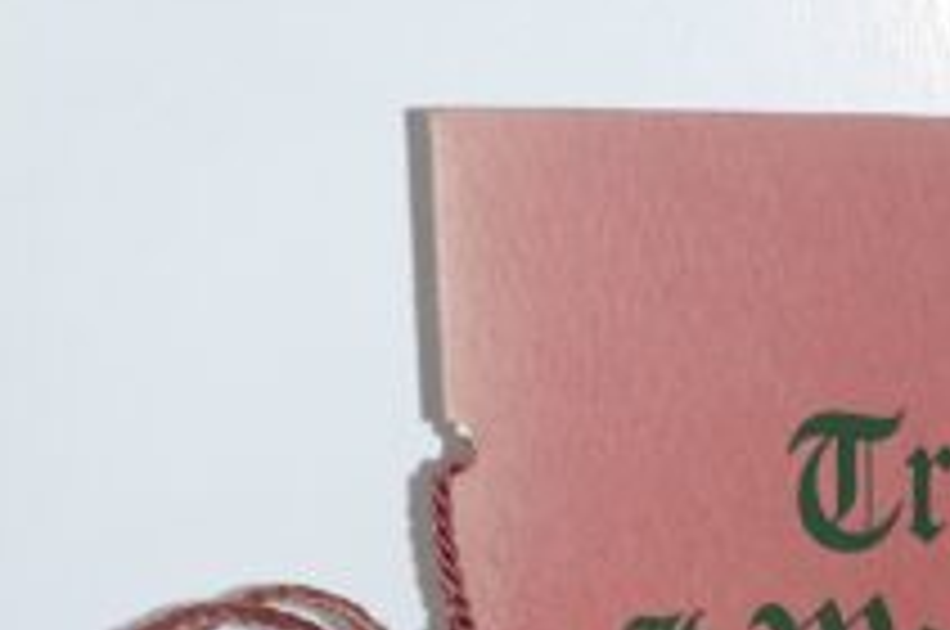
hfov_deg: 23.3
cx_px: 982
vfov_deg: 15.0
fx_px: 2187
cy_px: 999
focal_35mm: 83
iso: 40
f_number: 1.7
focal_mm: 3.7
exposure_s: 1/127
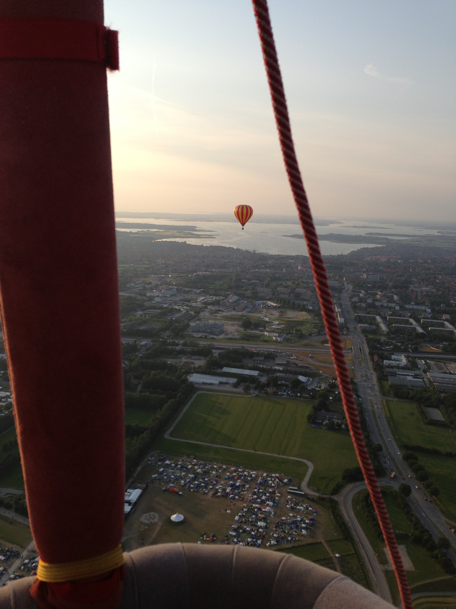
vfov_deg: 55.4
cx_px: 228
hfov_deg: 42.9
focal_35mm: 33
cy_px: 304
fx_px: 580
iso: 50
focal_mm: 4.13
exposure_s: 1/834
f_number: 2.4
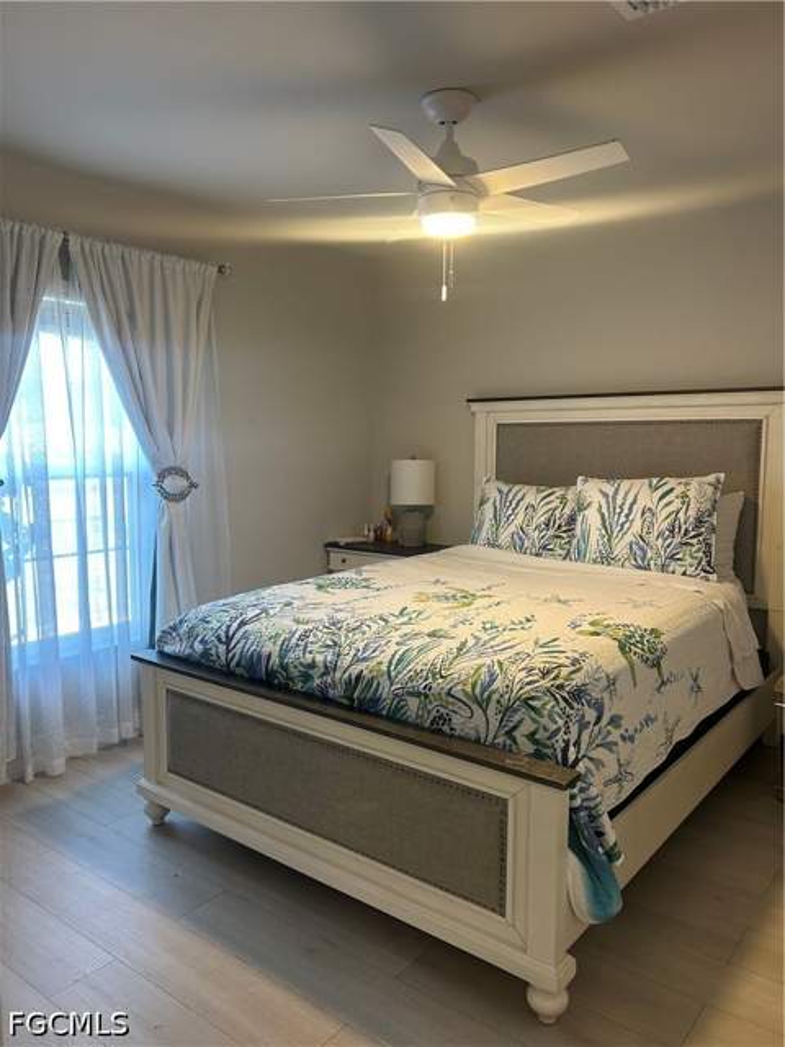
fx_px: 786
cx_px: 392
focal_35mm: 26
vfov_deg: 67.3
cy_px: 524
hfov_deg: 53.1
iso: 64
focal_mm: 5.7
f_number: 1.5
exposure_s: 1/60
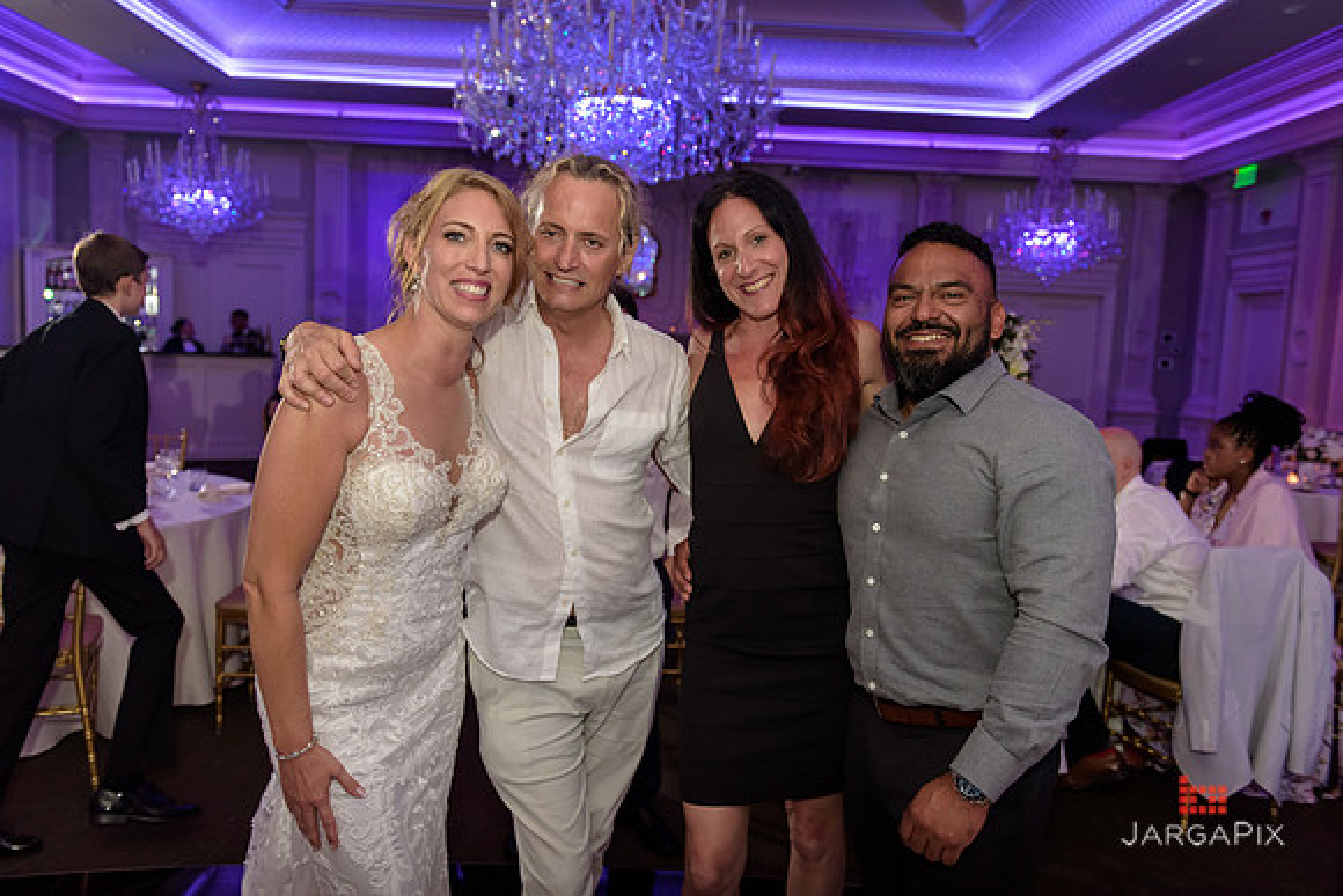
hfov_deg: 65.5
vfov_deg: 46.4
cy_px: 448
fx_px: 1045
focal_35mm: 28
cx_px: 672
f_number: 3.2
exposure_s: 1/125
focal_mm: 28
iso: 1600
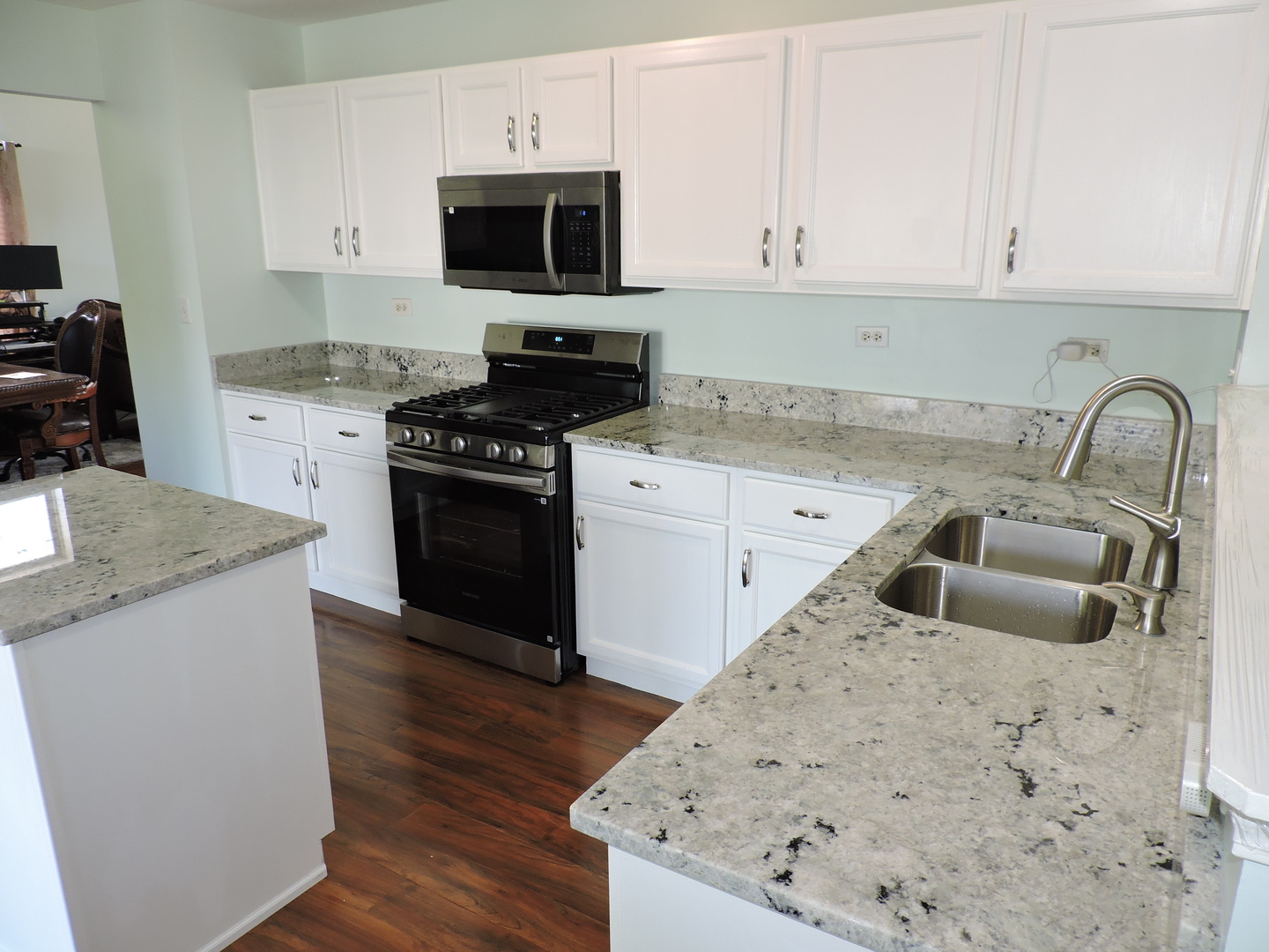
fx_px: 880
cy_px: 476
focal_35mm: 24
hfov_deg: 71.6
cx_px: 634
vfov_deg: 56.8
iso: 200
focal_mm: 4.3
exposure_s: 1/40
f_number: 3
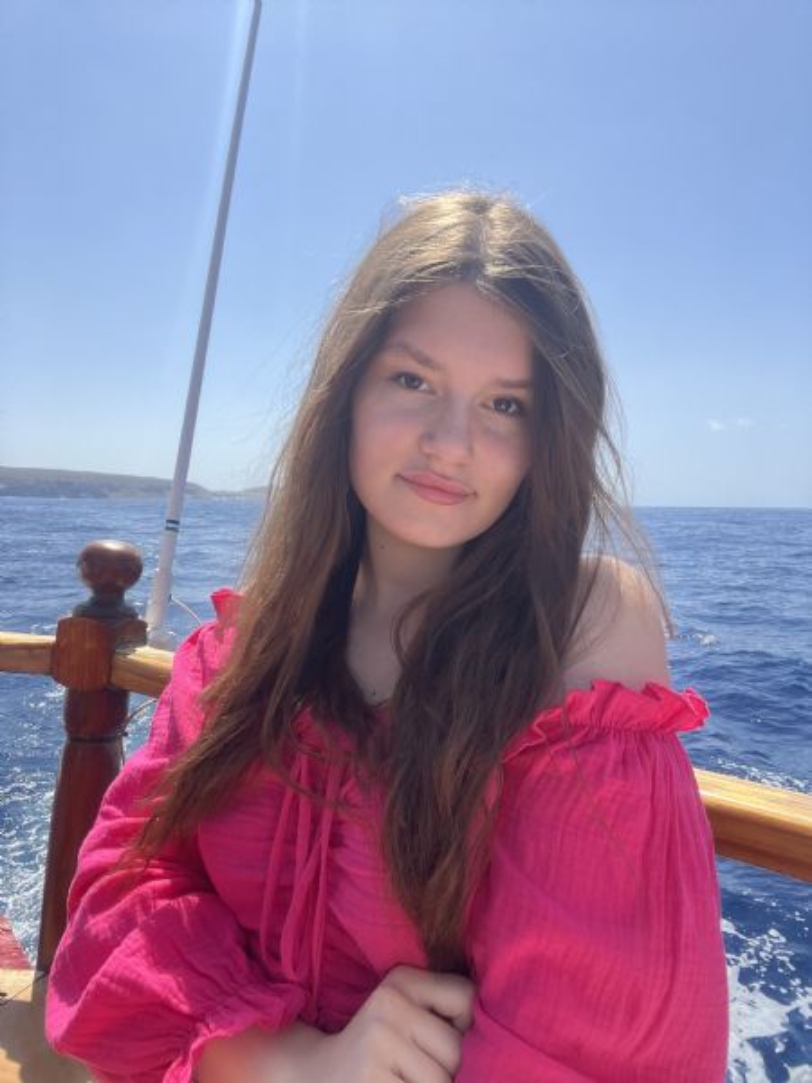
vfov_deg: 73.9
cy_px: 542
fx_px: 719
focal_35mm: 23
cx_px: 406
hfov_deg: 58.9
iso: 32
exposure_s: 1/458
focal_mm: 2.71
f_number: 2.2
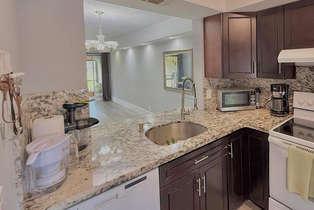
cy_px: 71
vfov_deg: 60.6
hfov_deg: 81.1
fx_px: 174
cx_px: 210
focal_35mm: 20
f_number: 2.2
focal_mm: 2.22
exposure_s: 1/60
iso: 250
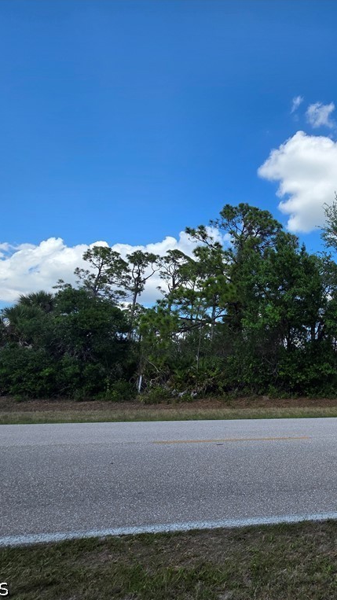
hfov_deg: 50.6
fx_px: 302
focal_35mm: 19
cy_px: 300
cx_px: 313
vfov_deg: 89.6
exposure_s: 1/1737
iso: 40
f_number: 1.9
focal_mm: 2.2
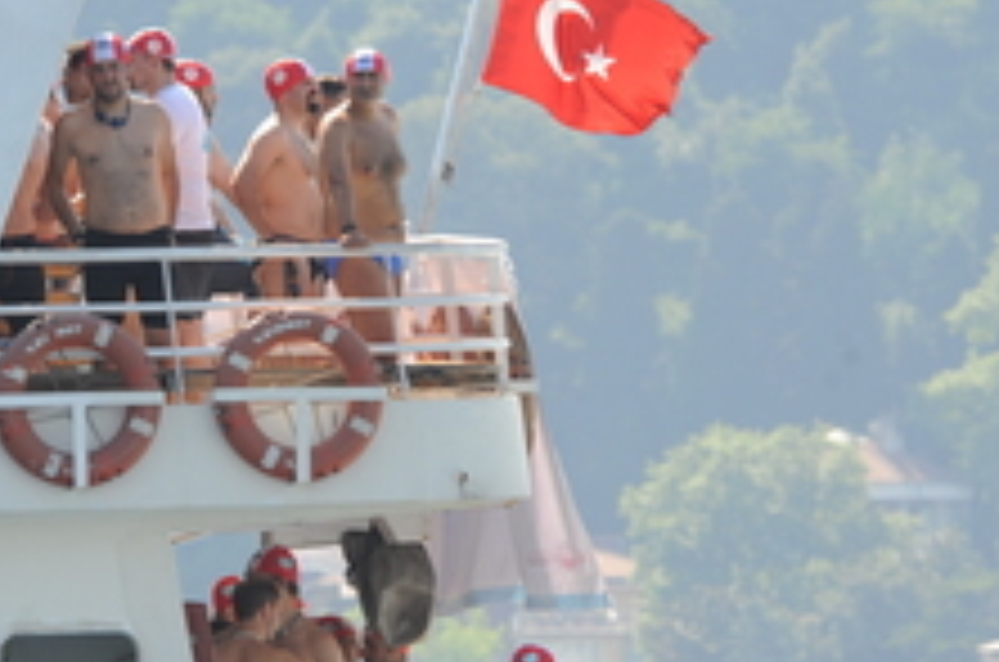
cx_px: 544
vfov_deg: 2.1
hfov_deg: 3.2
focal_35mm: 649
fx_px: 17971
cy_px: 340
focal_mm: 300
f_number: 8
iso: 200
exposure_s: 1/250
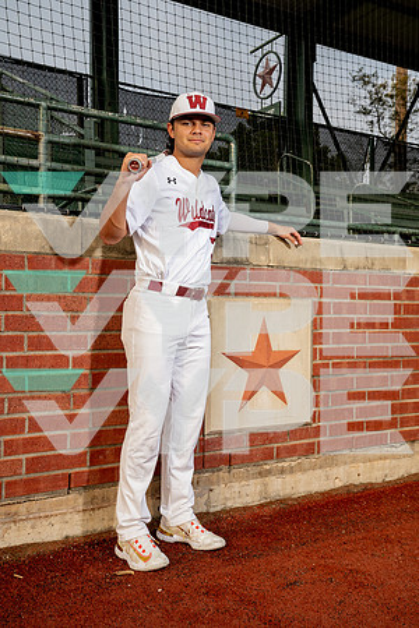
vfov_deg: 50.7
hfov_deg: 35.1
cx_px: 210
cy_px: 314
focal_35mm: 38
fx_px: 663
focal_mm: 38
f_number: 11
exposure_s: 1/250
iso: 400
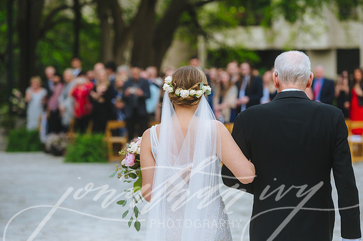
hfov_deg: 15.2
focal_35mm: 135
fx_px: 1360
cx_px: 182
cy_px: 120
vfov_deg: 10.1
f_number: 2.8
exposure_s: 1/1250
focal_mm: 135
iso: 400
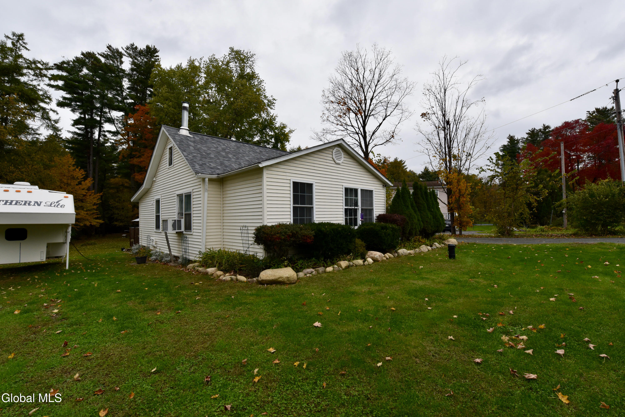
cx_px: 312
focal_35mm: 15
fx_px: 261
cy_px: 208
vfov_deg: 77.4
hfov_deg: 100.4
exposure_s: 1/640
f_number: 13
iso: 800
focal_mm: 15
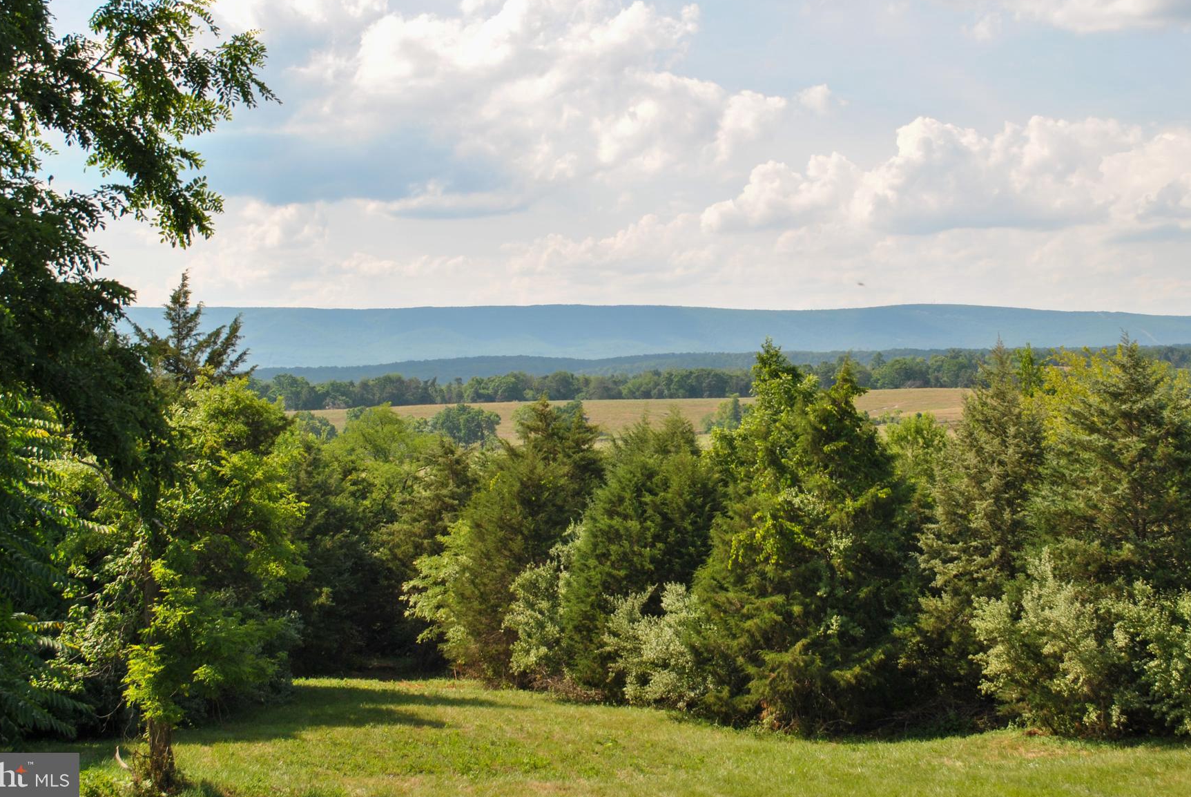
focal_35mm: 57
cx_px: 633
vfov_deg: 23.8
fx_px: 1888
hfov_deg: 35.0
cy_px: 330
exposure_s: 1/200
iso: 100
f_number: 7.1
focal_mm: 32
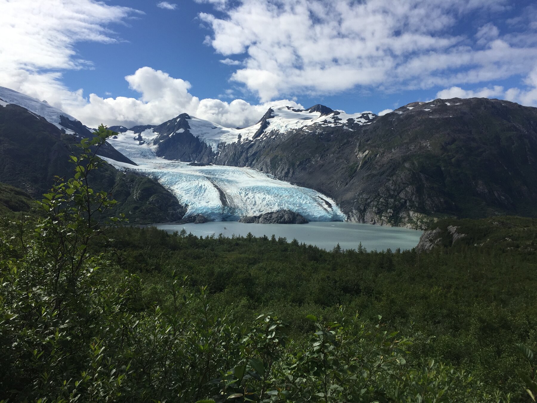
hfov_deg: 61.7
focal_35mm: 29
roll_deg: -1.6
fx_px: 450
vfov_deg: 48.2
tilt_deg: -1.3
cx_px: 268
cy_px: 202
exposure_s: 1/3968
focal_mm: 4.15
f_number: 2.2
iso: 32
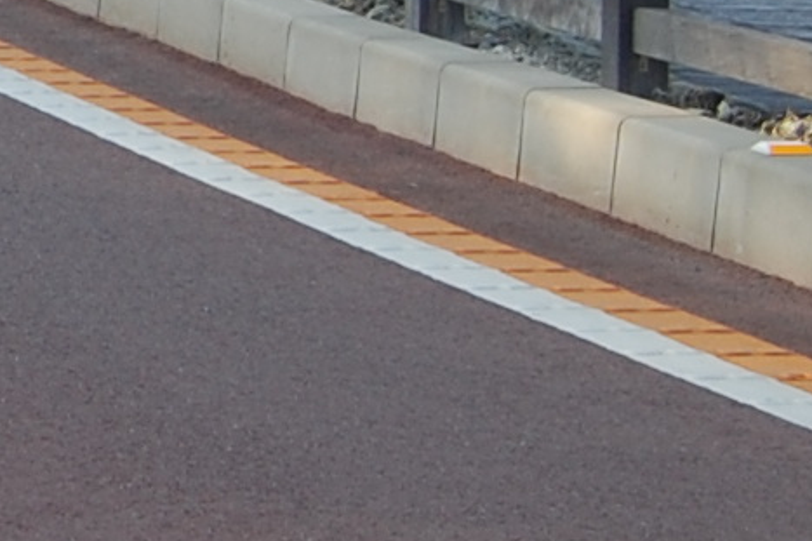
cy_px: -318
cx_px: -1168
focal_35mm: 251
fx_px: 5659
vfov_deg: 5.4
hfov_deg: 7.6
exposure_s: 1/200
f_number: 7.1
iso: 200
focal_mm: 26
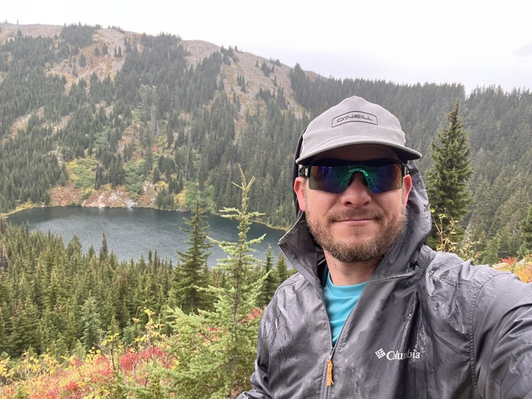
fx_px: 353
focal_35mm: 23
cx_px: 266
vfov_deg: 58.9
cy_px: 200
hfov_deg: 73.9
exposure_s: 1/97
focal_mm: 2.71
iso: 100
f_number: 2.2
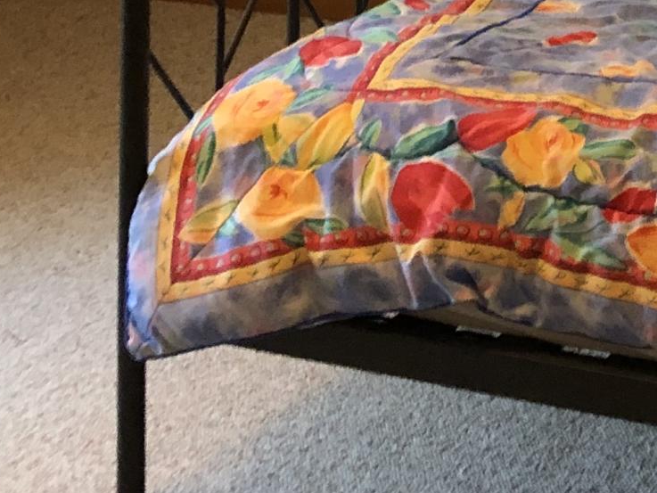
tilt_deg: -3.1
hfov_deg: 16.1
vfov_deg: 11.9
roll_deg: -1.2
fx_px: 2164
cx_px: 924
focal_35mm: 114
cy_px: -424
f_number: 1.8
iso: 100
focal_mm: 3.99
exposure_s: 1/11
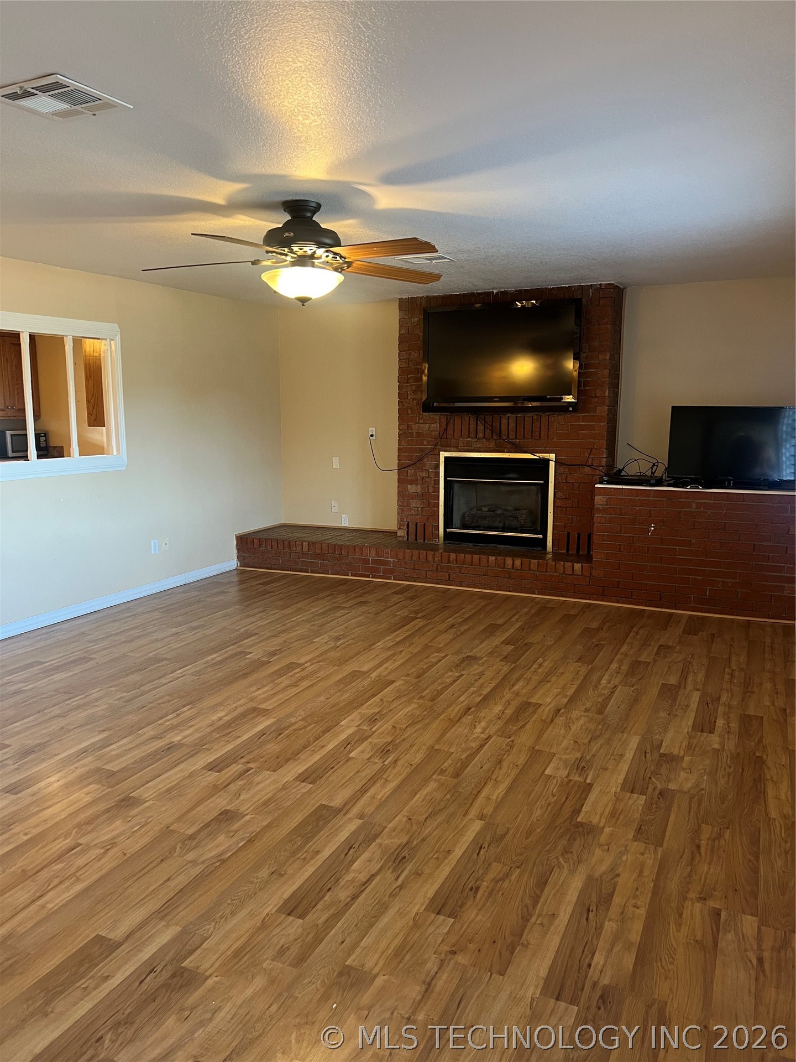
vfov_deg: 67.3
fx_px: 797
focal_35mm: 26
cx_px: 398
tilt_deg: -10.1
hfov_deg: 53.1
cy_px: 531
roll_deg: -0.9
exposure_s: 1/60
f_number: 1.5
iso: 250
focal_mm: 5.7
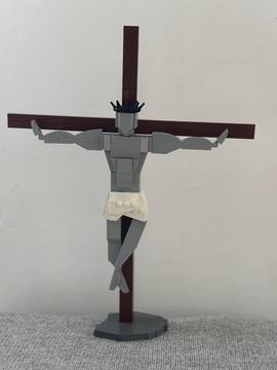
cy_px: 185
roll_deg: +0.1
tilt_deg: -8.0
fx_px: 512
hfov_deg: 30.3
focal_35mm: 48
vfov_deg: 39.7
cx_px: 138
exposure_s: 1/60
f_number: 1.78
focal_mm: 6.86
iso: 200
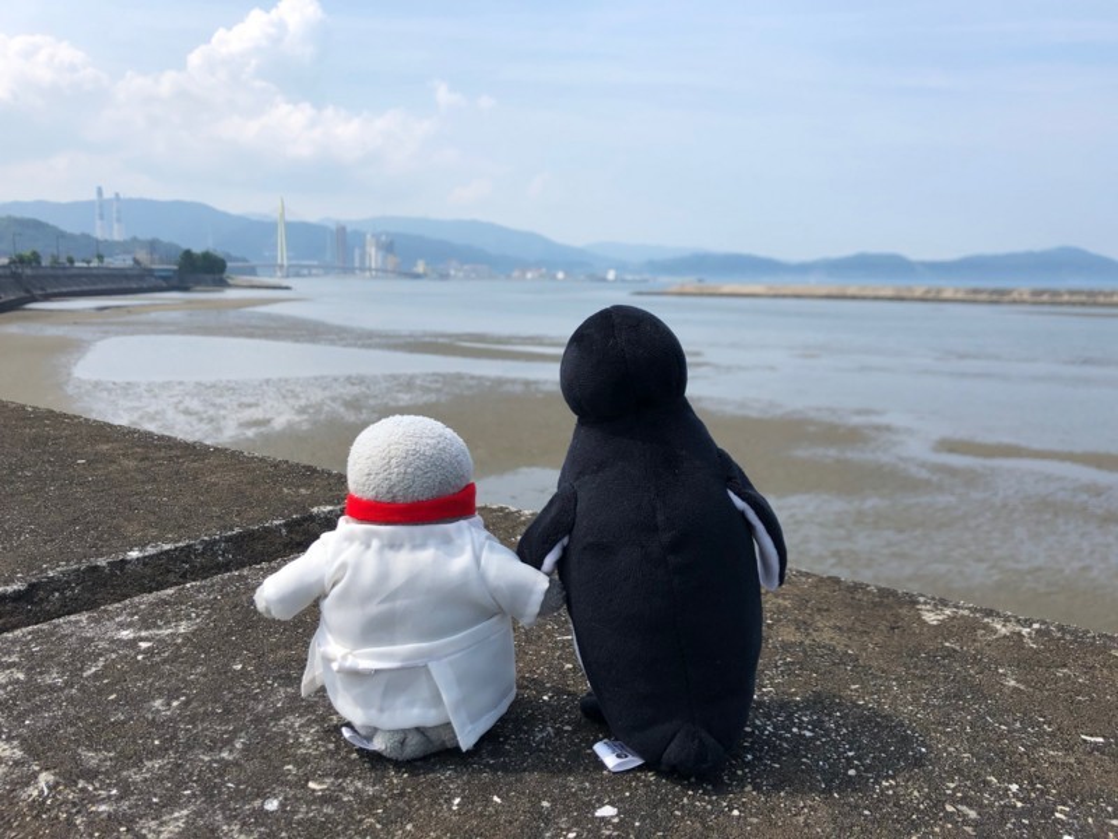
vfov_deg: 49.7
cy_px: 420
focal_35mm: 28
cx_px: 559
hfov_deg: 63.4
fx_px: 904
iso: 20
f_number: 1.8
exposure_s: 1/1946
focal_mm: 3.99
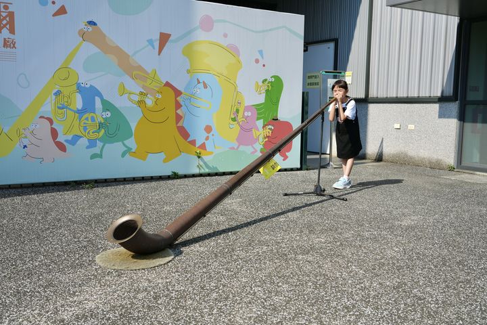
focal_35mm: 36
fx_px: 487
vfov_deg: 36.9
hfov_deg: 53.1
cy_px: 162
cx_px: 244
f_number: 8
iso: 50
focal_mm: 36
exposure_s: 1/160
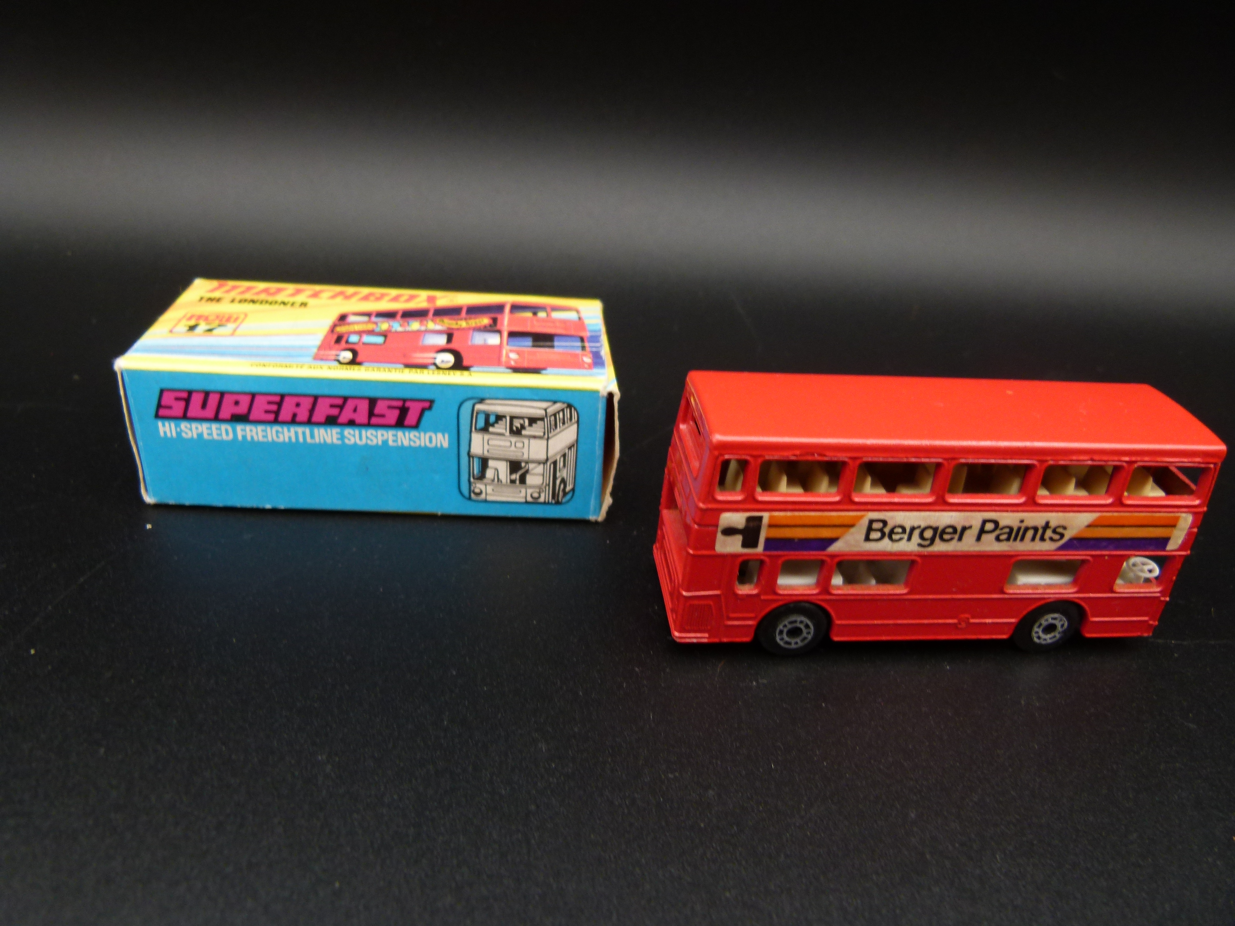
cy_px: 463
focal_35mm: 25
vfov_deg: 54.9
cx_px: 618
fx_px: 892
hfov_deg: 69.4
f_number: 2.8
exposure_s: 1/60
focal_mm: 4.5
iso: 100
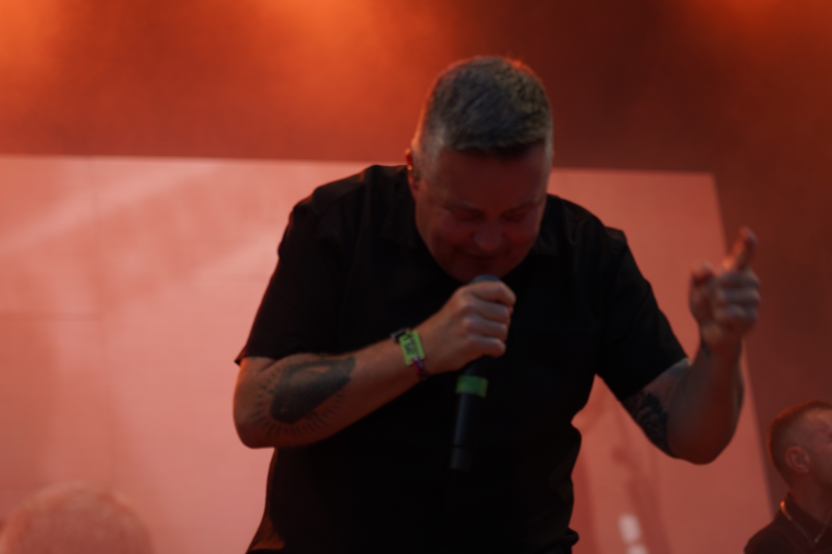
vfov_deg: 13.0
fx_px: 2426
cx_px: 416
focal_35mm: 105
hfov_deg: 19.5
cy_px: 277
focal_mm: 105
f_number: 4
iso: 400
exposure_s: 1/160
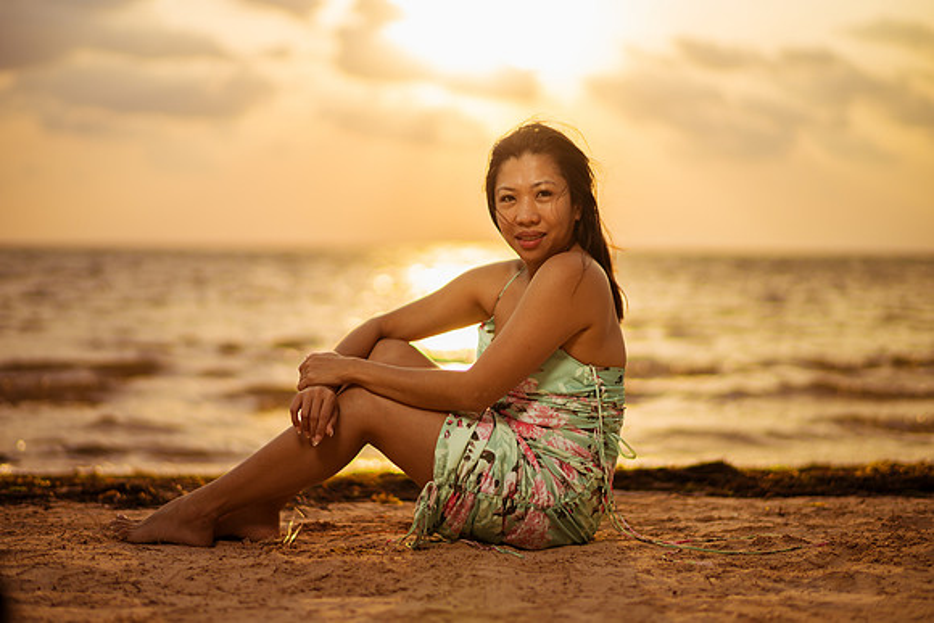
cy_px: 312
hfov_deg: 34.5
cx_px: 467
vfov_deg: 23.4
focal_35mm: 58
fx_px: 1505
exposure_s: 1/8000
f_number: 1.4
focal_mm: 58
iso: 50
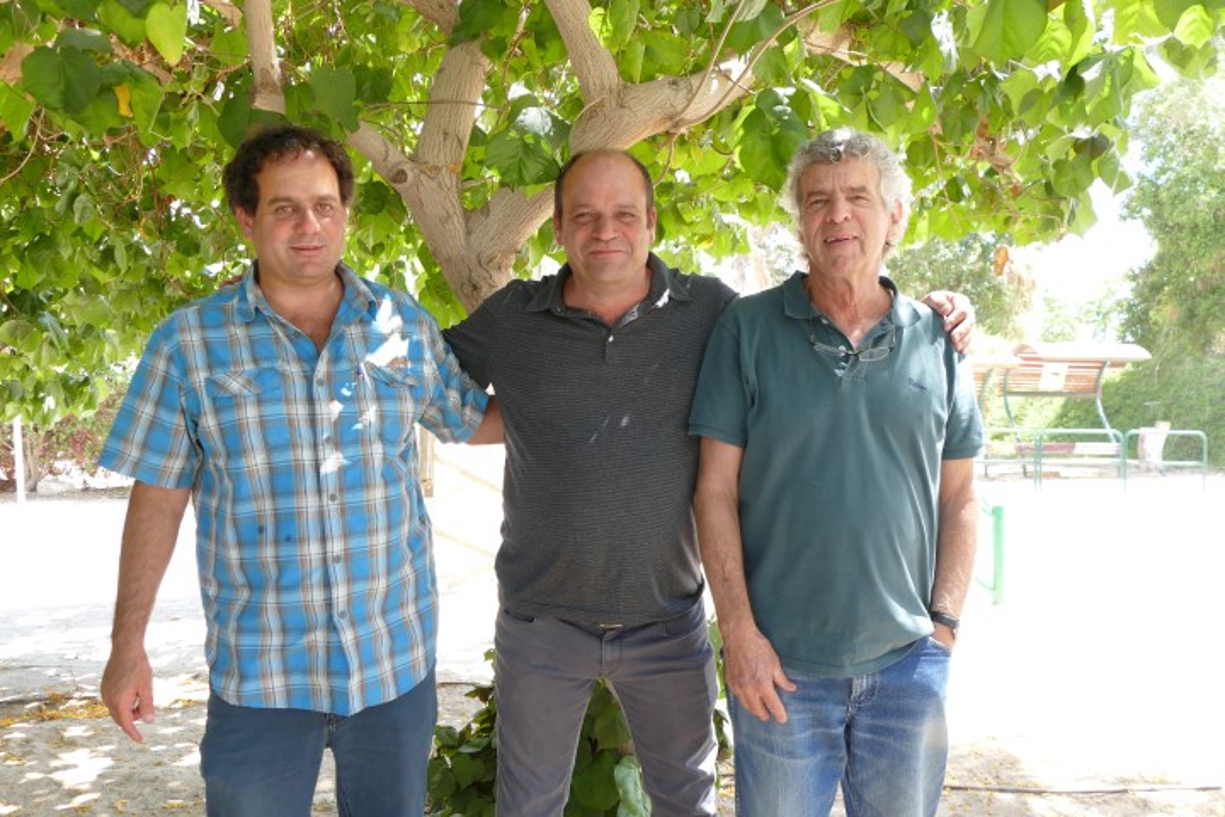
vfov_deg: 43.6
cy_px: 408
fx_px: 1021
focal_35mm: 30
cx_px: 612
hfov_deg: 61.9
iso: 125
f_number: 3
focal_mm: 11.1
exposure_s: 1/100
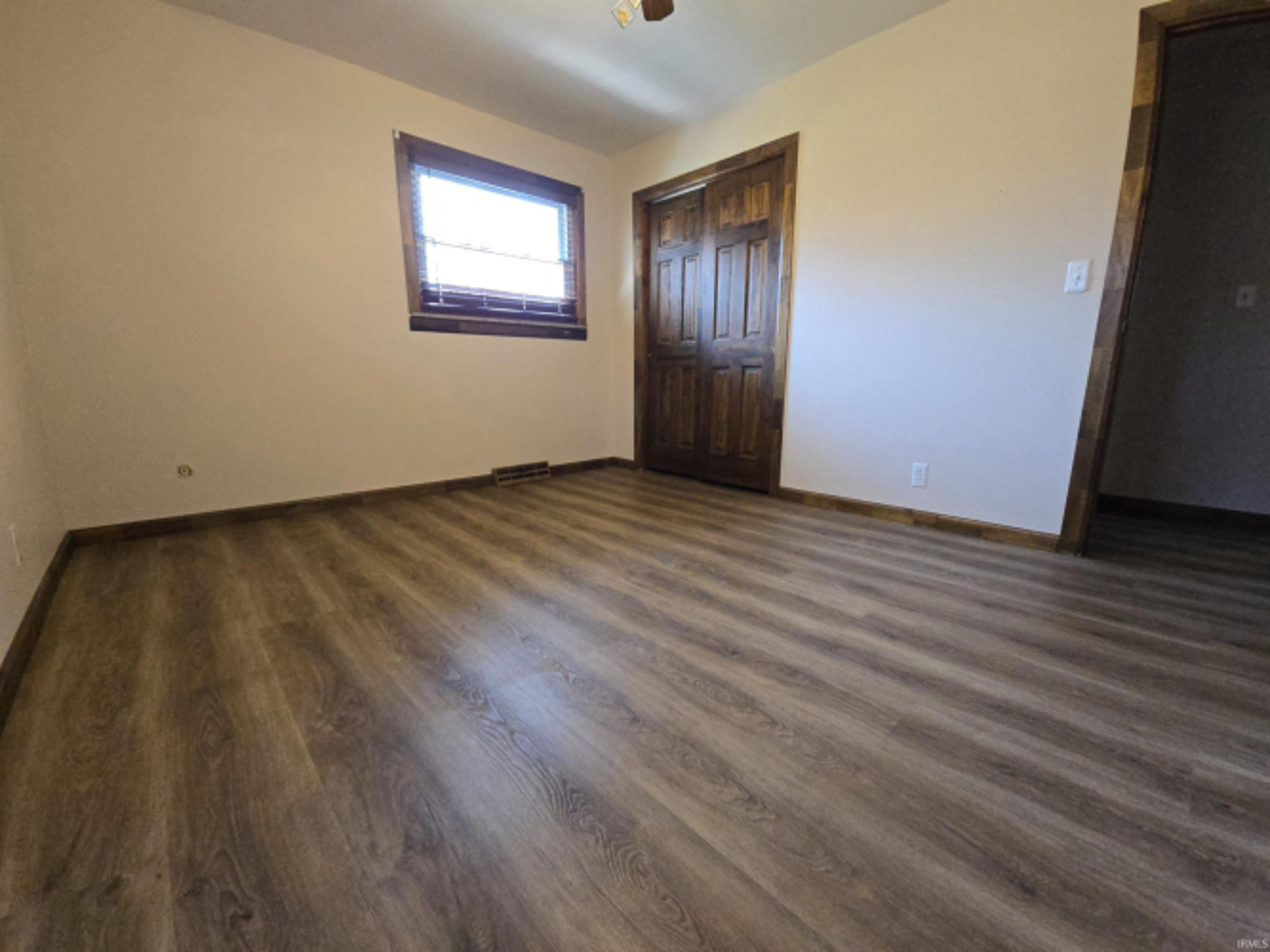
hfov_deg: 106.2
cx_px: 635
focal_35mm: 13
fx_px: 477
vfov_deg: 89.9
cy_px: 476
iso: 250
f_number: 2.2
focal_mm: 2.2
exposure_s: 1/60.2
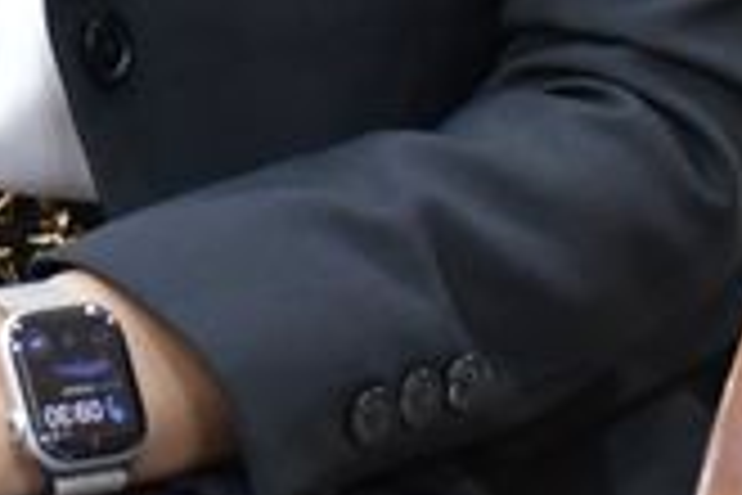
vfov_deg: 4.5
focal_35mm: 297
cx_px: -31
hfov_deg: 6.9
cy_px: -560
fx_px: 6121
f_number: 4
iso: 3200
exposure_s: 1/80
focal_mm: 32
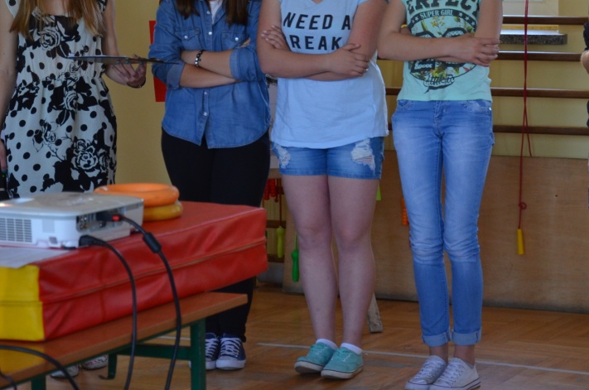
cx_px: 358
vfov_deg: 10.2
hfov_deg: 15.3
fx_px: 2188
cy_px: 132
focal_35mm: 134
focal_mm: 62
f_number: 5.3
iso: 800
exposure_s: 1/60
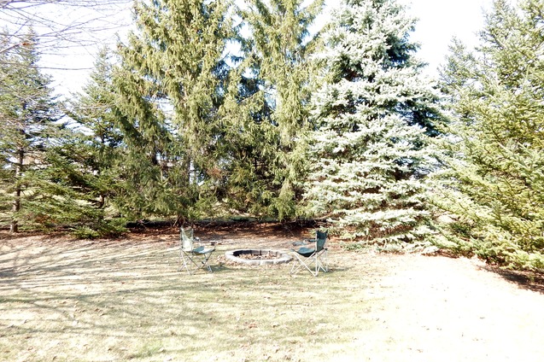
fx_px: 347
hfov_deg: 76.1
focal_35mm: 23
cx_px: 272
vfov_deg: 54.9
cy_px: 161
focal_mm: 4
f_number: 3
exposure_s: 1/200
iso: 125
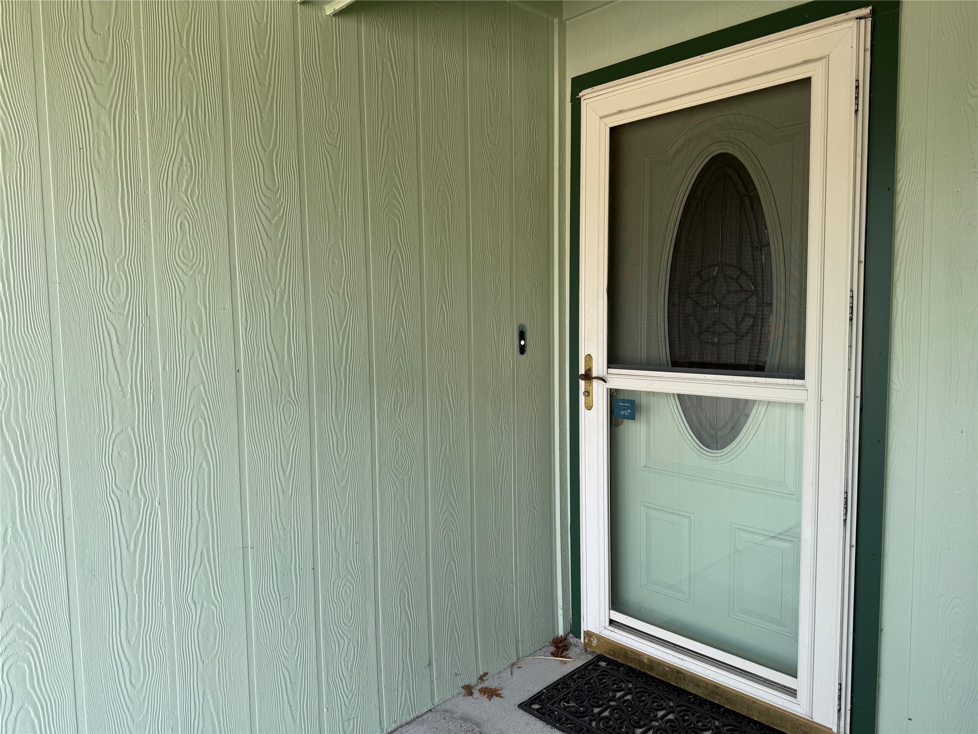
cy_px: 367
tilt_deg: -5.8
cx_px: 489
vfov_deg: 56.8
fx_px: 678
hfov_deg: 71.6
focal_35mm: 24
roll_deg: +0.6
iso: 80
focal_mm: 6.76
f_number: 1.78
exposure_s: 1/387
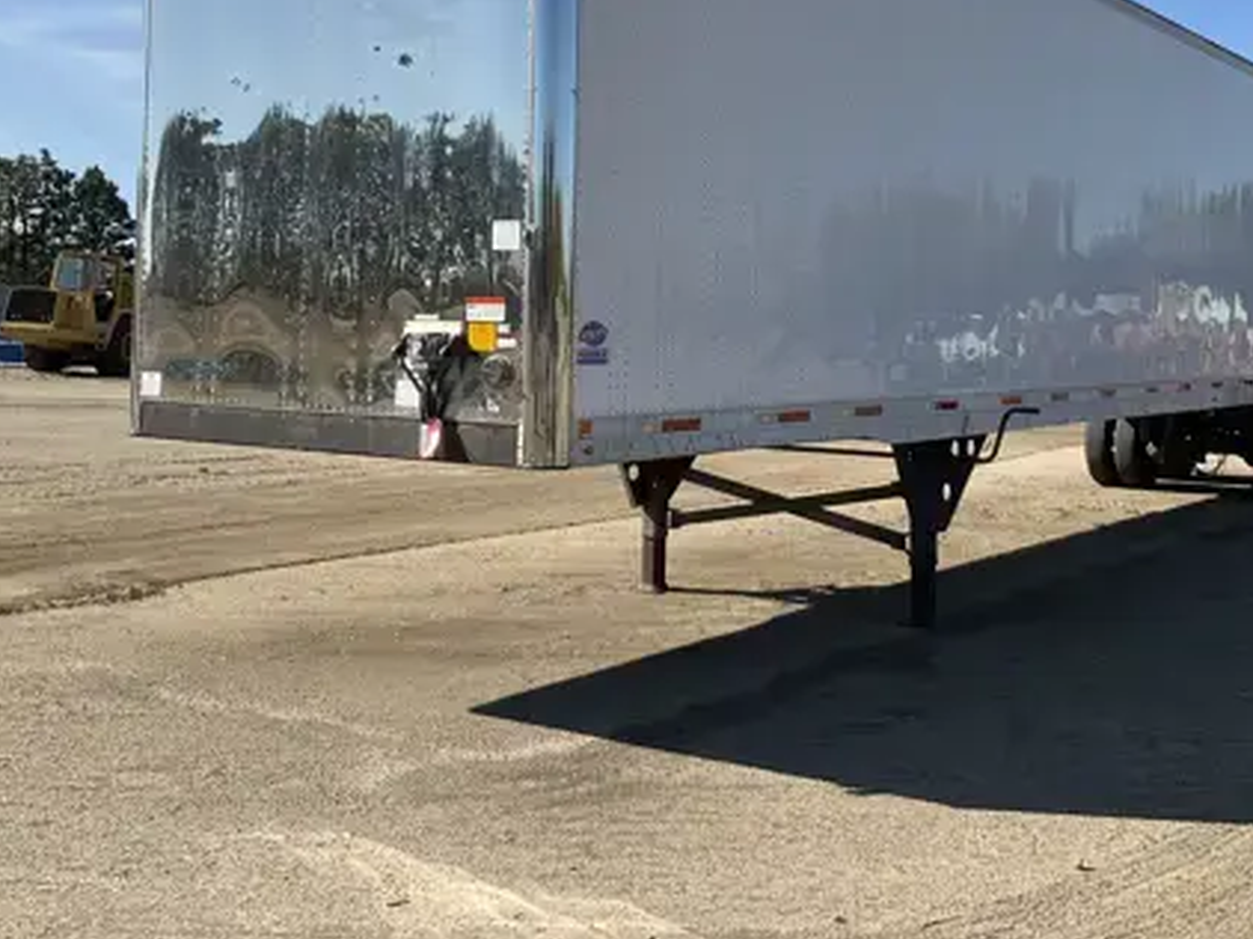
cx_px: 855
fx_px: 1592
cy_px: 273
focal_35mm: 44
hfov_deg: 42.3
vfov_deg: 32.4
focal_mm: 3
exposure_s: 1/1912
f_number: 1.8
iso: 25
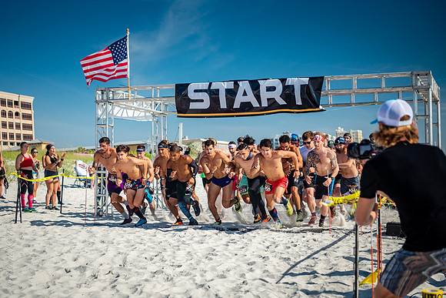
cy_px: 145
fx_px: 726
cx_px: 202
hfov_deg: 34.1
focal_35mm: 59
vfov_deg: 23.2
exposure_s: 1/4000
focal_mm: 50
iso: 360
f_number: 2.8
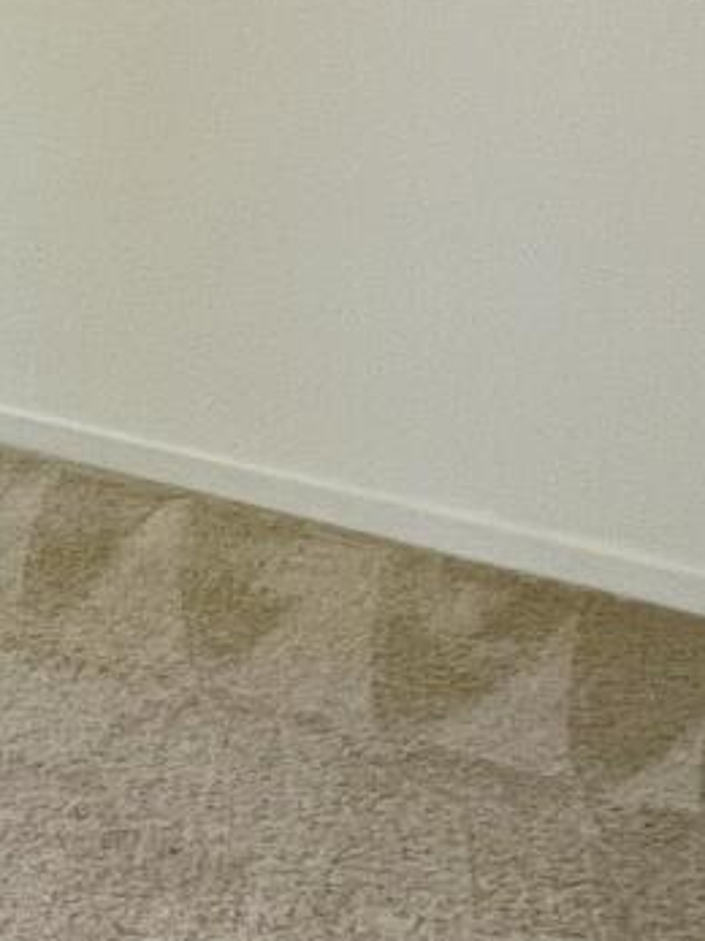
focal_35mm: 75
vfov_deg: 25.8
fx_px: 2038
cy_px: 309
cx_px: -792
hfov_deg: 15.1
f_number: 1.8
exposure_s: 1/60
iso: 125
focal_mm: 1.57
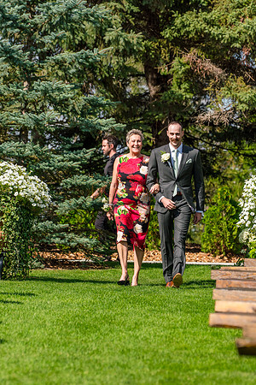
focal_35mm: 210
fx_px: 2244
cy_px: 180
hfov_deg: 6.5
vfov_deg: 9.8
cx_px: 168
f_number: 4
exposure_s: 1/3200
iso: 400
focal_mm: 132
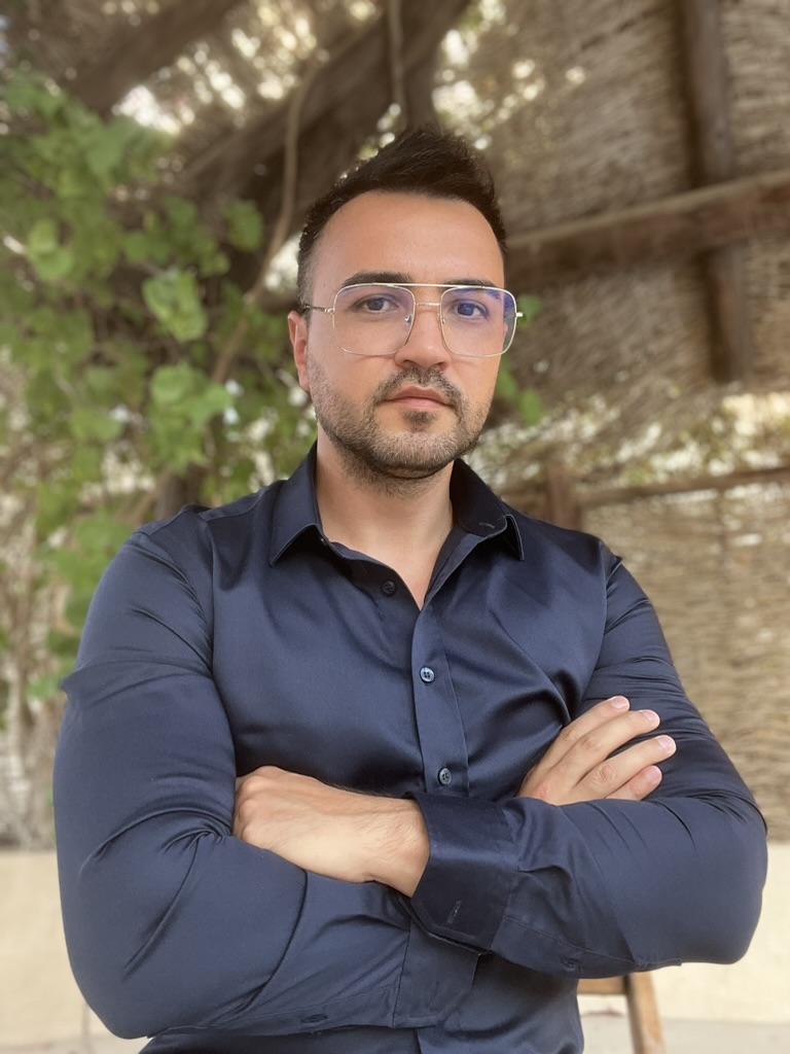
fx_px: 913
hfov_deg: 46.8
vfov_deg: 60.0
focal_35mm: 30
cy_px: 527
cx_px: 395
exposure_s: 1/60
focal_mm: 2.71
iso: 100
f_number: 2.2
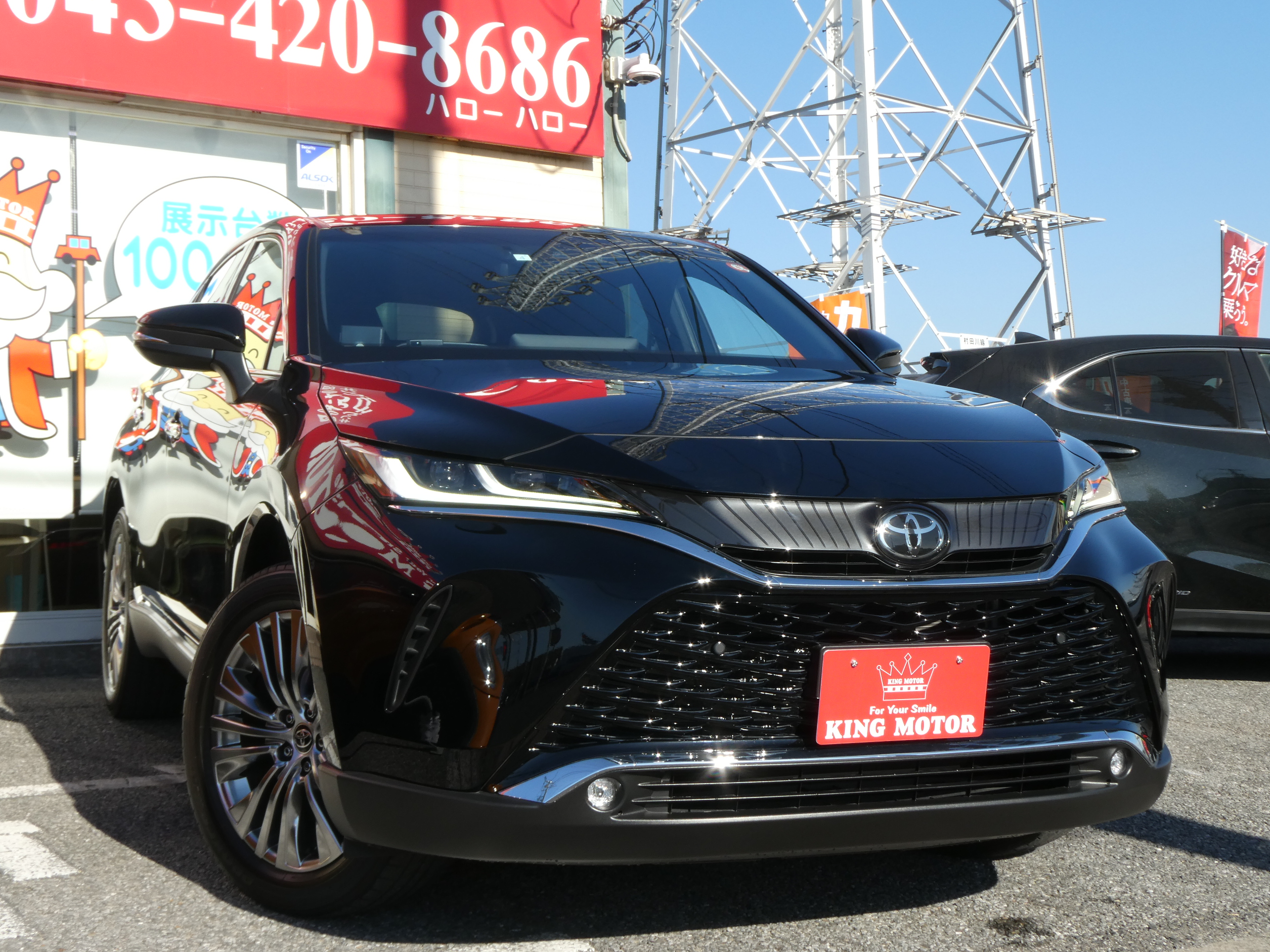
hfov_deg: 39.7
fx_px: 1761
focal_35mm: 48
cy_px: 466
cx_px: 639
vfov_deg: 30.3
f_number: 5.6
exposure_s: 1/250
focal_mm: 8.4
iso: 80
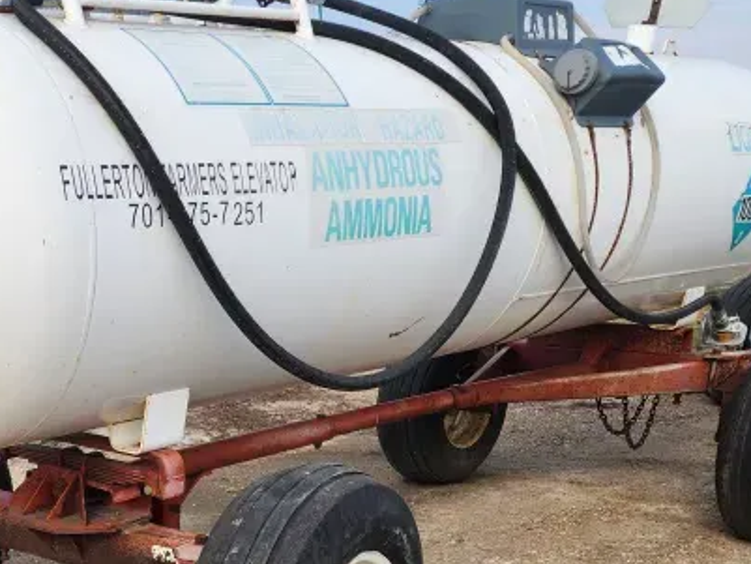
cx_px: 28
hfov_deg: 32.5
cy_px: 557
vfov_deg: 25.3
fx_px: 1194
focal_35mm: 55
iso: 12
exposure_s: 1/654
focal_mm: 6.4
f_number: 1.8
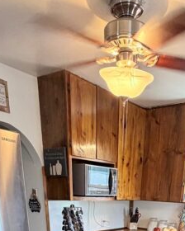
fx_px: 267
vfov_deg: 33.2
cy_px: 306
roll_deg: -2.5
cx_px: 124
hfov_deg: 37.8
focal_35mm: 39
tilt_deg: -23.2
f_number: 2.2
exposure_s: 1/60
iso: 250
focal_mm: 2.22
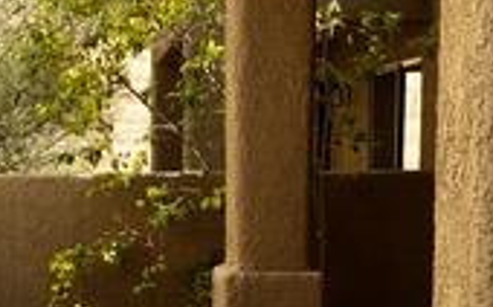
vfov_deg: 11.1
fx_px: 1558
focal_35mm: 116
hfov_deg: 17.9
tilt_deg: -6.3
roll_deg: -0.4
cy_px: 336
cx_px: 168
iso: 25
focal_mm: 4.15
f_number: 2.2
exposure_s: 1/1603
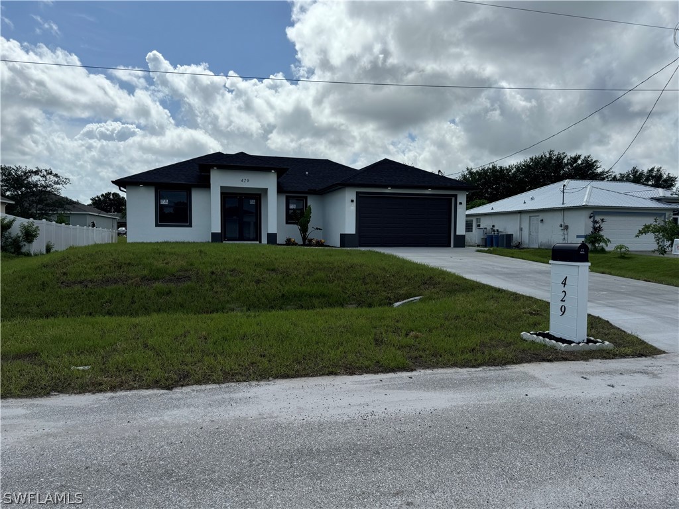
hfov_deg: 71.6
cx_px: 340
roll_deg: -0.7
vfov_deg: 56.8
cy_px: 254
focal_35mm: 24
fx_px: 471
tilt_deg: -3.4
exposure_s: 1/9009
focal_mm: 6.76
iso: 80
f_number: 1.78
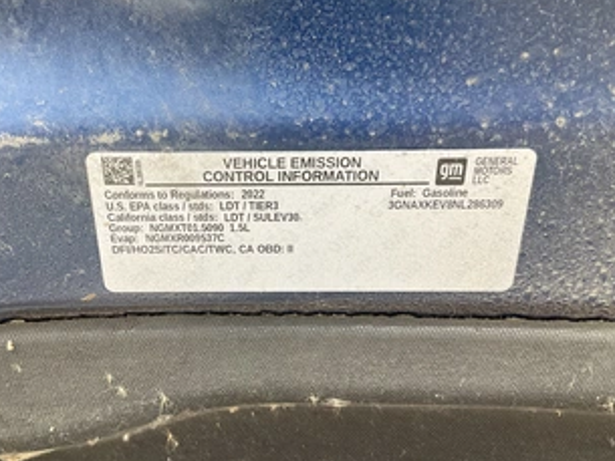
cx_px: 260
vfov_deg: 37.7
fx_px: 675
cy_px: 225
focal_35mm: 38
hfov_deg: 48.8
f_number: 1.8
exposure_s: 1/122
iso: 40
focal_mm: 3
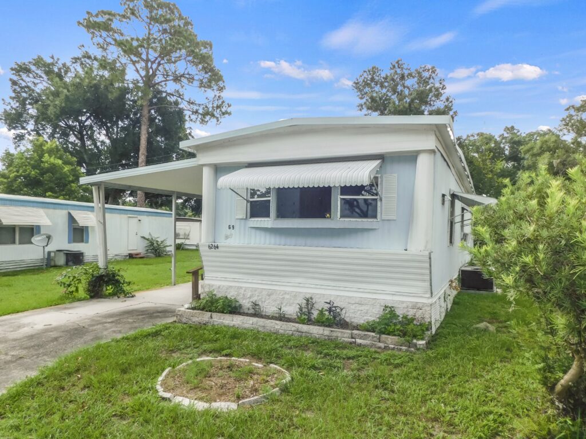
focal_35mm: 23
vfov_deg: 58.9
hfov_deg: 73.9
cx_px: 293
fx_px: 389
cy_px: 220
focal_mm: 4
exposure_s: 1/400
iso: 125
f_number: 3
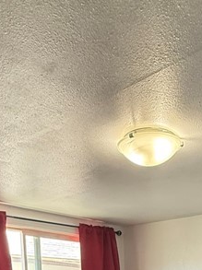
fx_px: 382
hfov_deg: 29.4
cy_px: 383
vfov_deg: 28.6
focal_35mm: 49
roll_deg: +1.3
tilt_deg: -12.5
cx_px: 138
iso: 250
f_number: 2.2
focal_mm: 2.22
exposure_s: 1/120
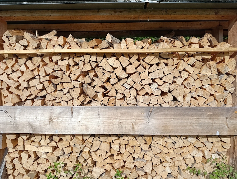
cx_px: 118
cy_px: 90
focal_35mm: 23
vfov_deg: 59.0
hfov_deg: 73.8
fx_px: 158
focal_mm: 6.11
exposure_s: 1/358
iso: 50
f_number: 1.7
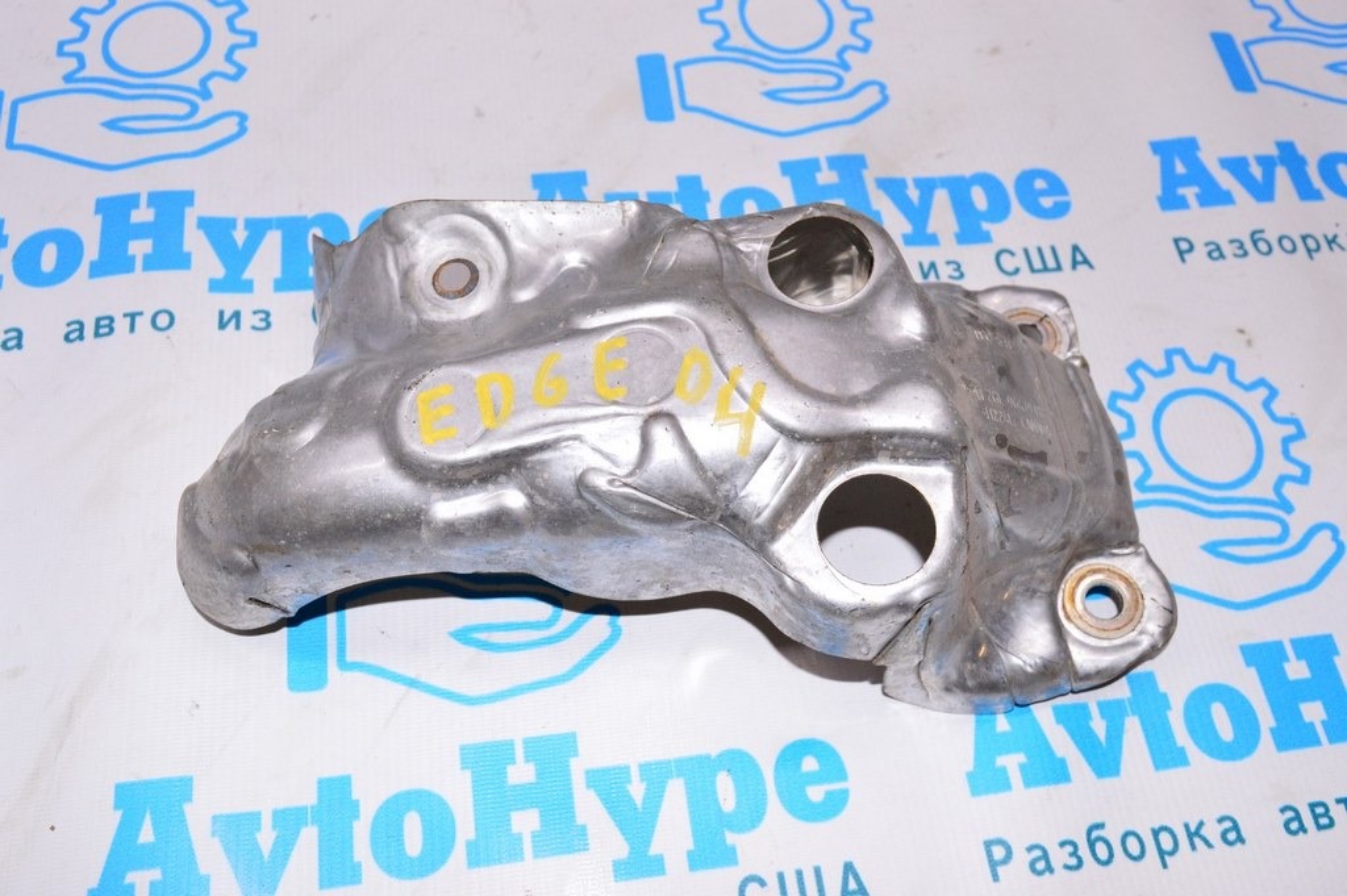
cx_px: 674
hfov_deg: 57.3
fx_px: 1234
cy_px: 448
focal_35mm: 33
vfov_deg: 39.9
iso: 1600
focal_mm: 22
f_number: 8
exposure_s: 1/200
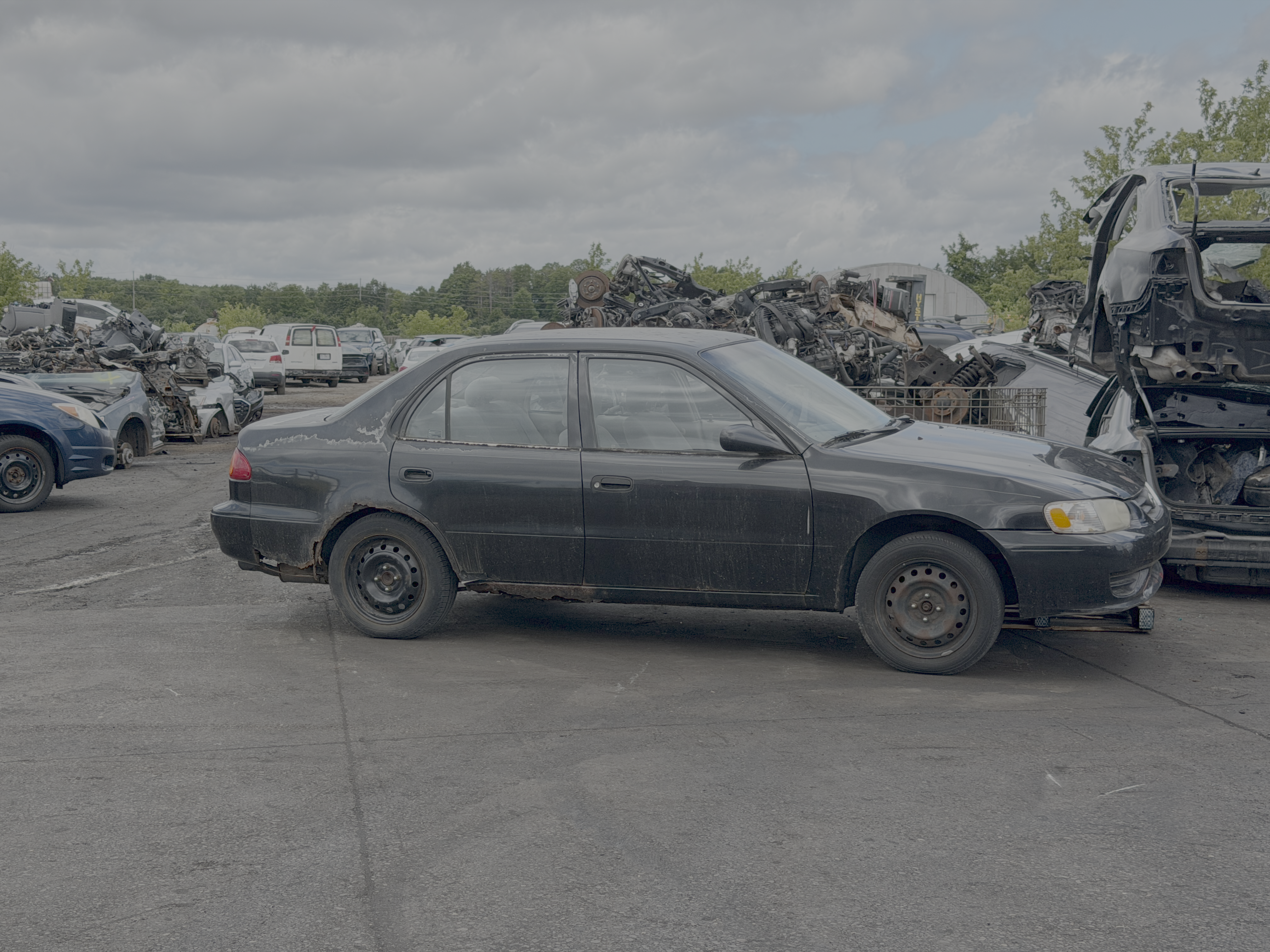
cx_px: 635
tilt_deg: -4.4
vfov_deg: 30.3
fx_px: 1761
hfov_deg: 39.7
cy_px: 476
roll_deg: +0.7
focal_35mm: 48
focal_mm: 6.76
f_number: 1.78
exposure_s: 1/3891
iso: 64
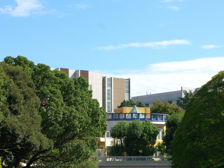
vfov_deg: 14.3
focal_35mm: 103
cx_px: 111
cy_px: 113
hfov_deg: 19.1
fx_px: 667
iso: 100
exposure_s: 1/125
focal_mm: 35
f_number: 8
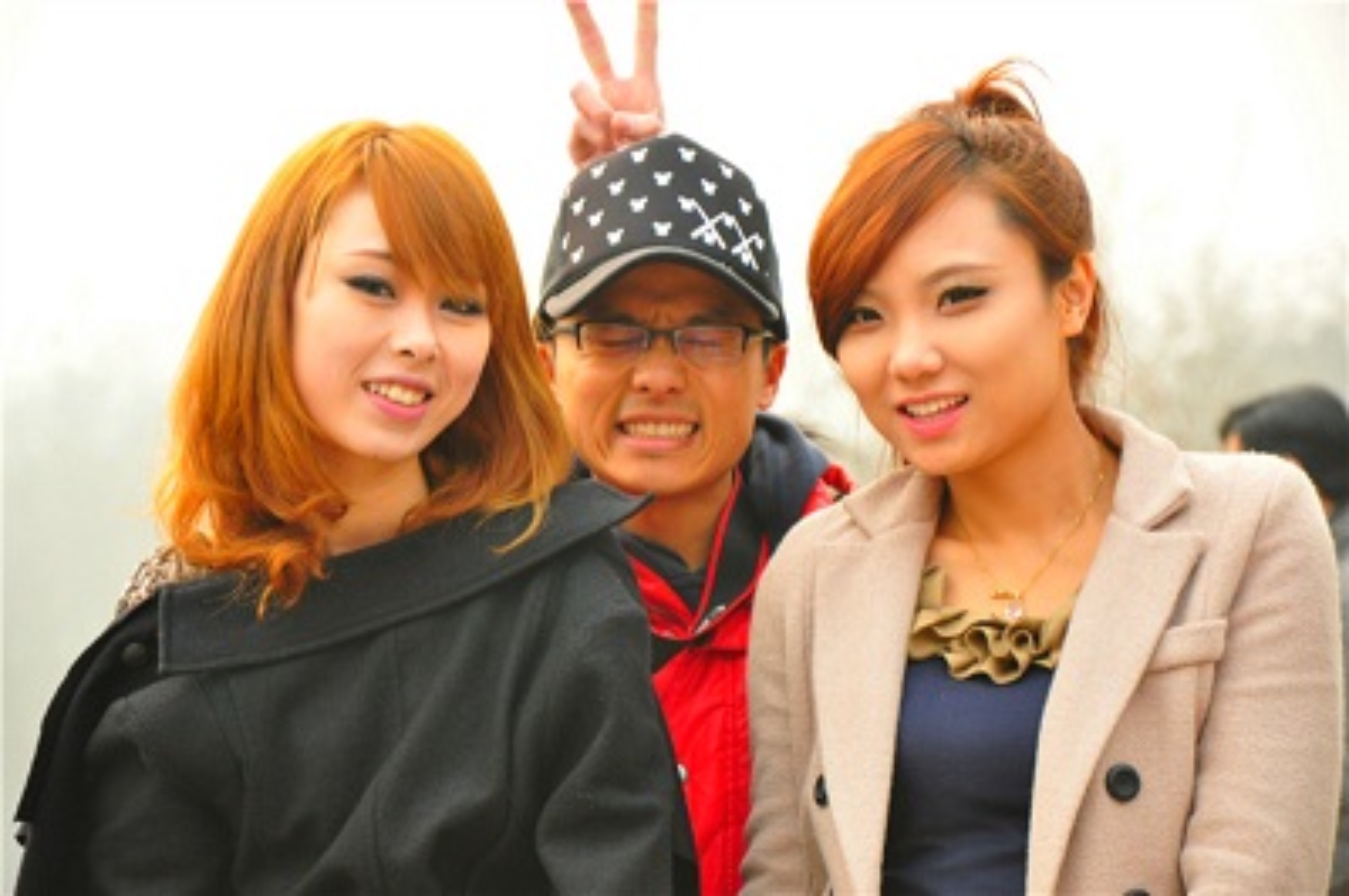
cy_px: 448
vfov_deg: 8.7
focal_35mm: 158
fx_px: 5897
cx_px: 674
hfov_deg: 13.1
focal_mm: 105
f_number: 5.6
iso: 800
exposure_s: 1/400
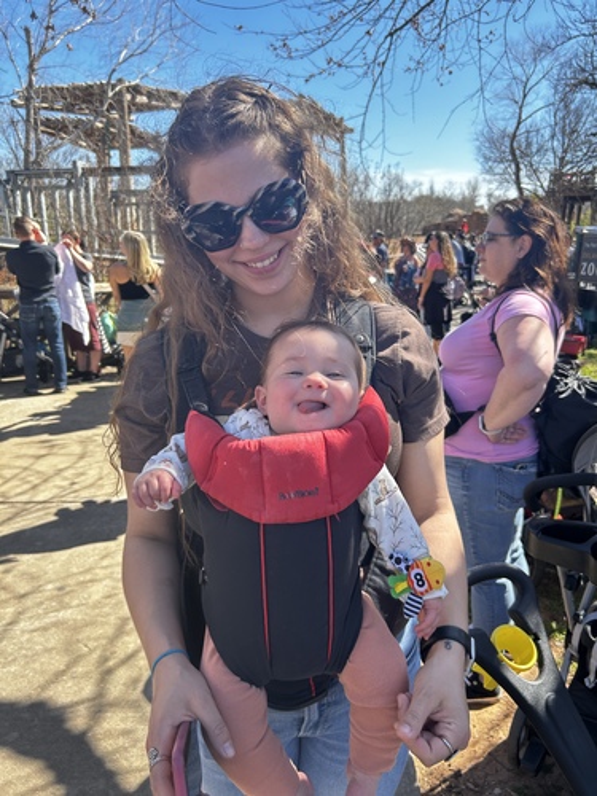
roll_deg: -0.1
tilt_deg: -15.2
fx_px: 598
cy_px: 398
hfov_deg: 53.1
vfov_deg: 67.3
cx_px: 298
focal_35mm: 26
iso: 50
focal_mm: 5.7
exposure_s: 1/769
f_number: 1.5
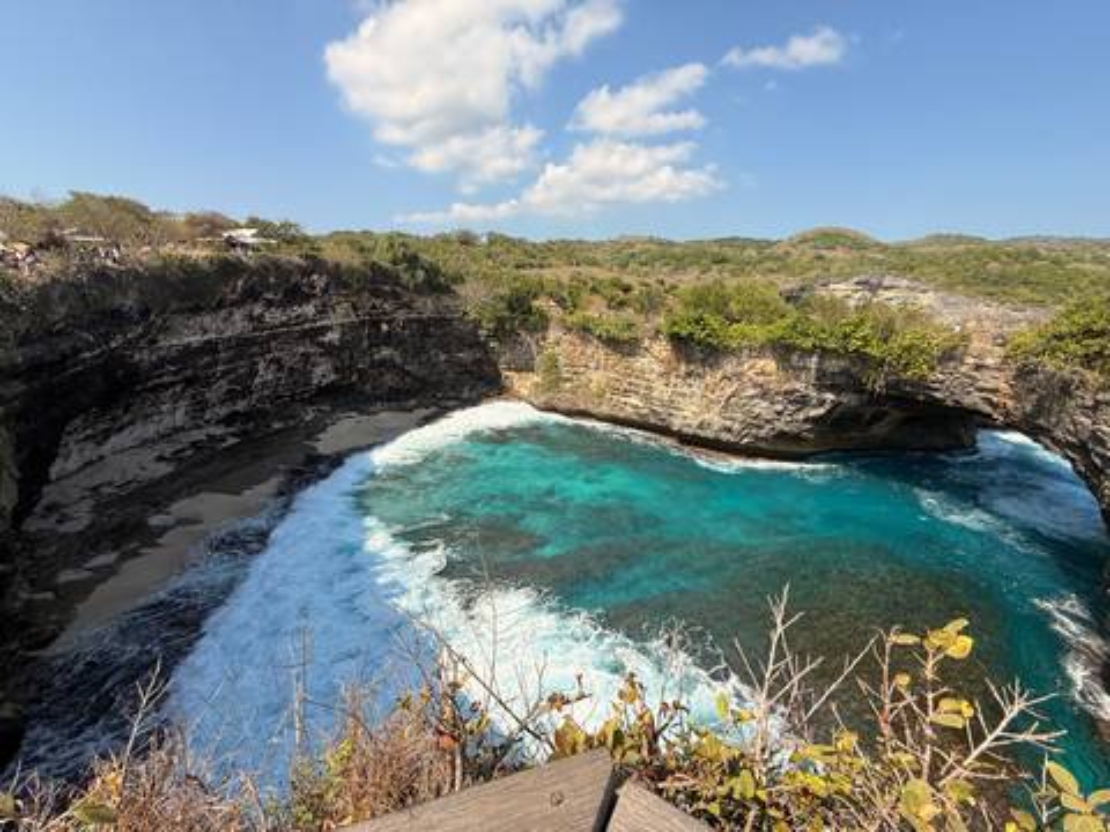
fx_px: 449
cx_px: 555
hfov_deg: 102.1
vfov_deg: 85.7
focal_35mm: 14
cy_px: 416
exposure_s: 1/1259
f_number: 2.2
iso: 50
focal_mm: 2.22
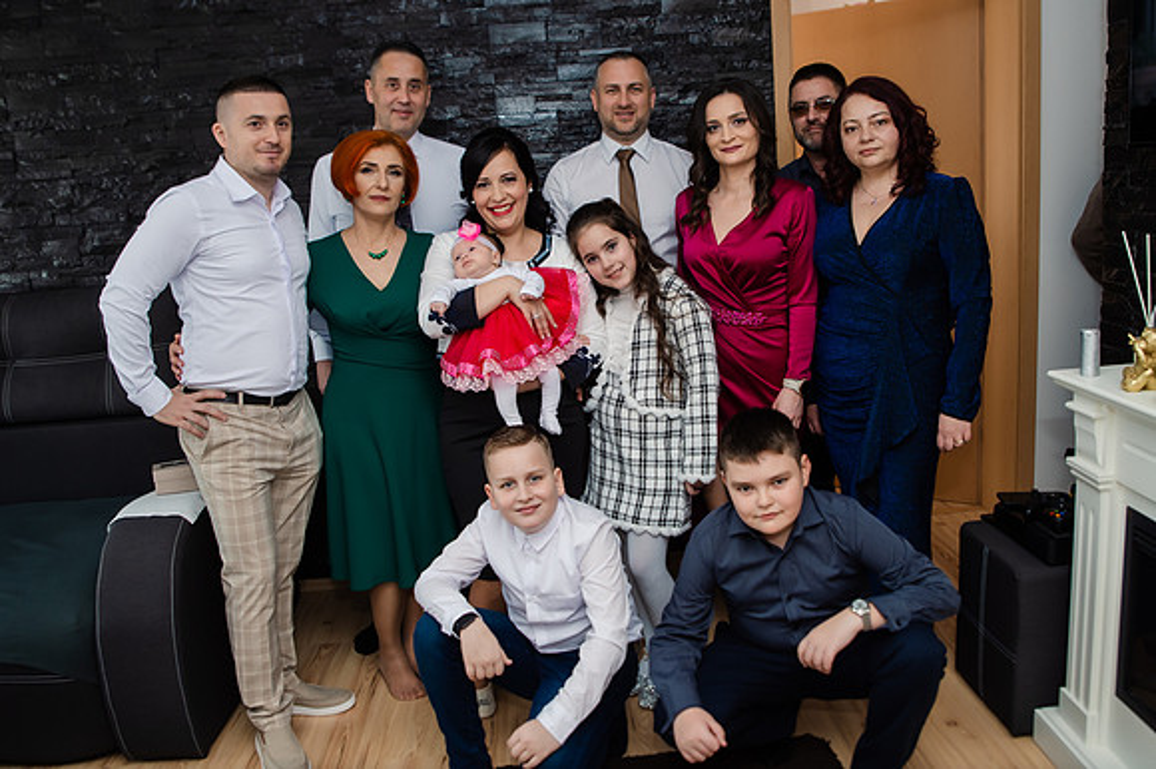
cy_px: 330
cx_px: 597
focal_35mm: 29
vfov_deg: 45.2
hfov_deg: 64.2
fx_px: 921
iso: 500
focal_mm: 24
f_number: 3.5
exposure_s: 1/250
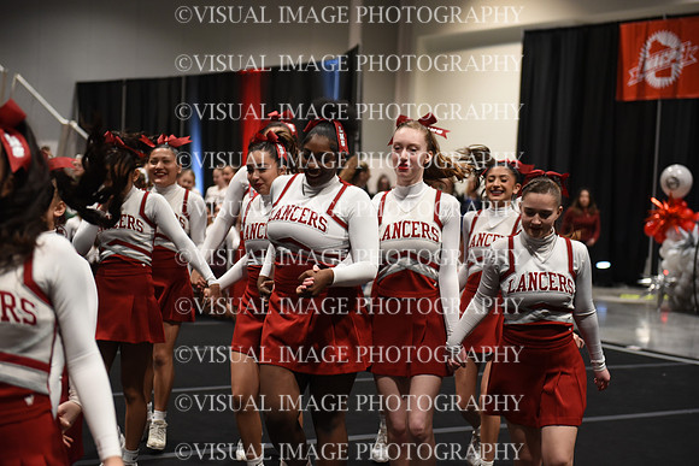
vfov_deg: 19.5
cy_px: 233
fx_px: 1359
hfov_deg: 28.8
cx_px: 350
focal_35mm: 70
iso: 1600
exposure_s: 1/200
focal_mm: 70
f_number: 2.8
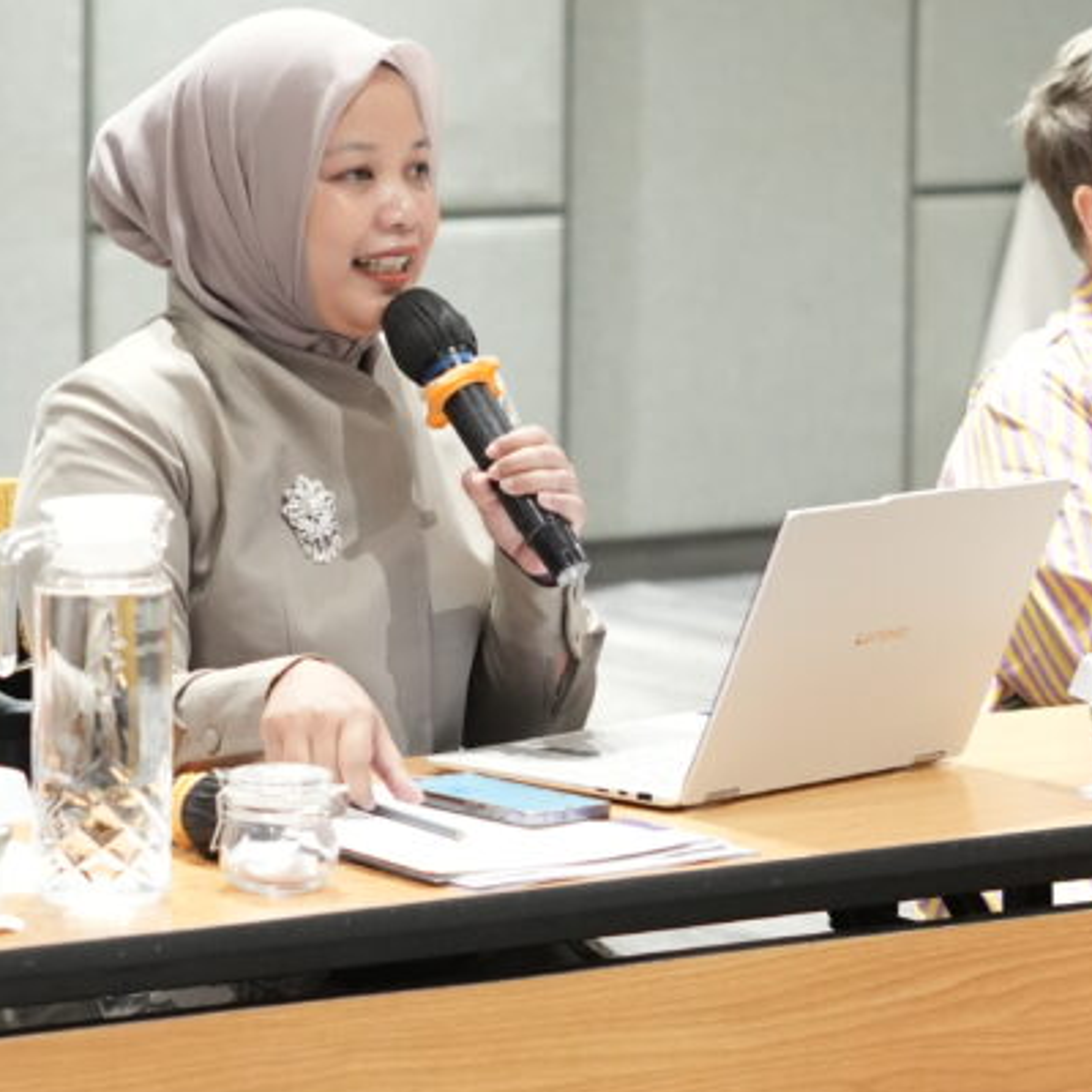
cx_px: 303
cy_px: 405
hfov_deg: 10.7
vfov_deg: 10.7
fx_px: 5818
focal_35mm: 163
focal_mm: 50
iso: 3200
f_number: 2.8
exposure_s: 1/125
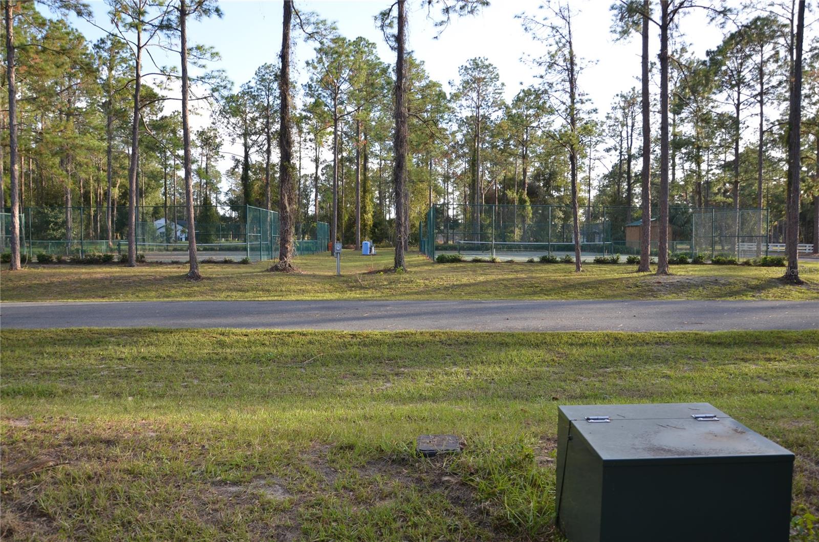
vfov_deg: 47.7
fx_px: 613
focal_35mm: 27
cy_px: 271
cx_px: 410
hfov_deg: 67.5
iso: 100
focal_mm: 18
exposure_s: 1/100
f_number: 5
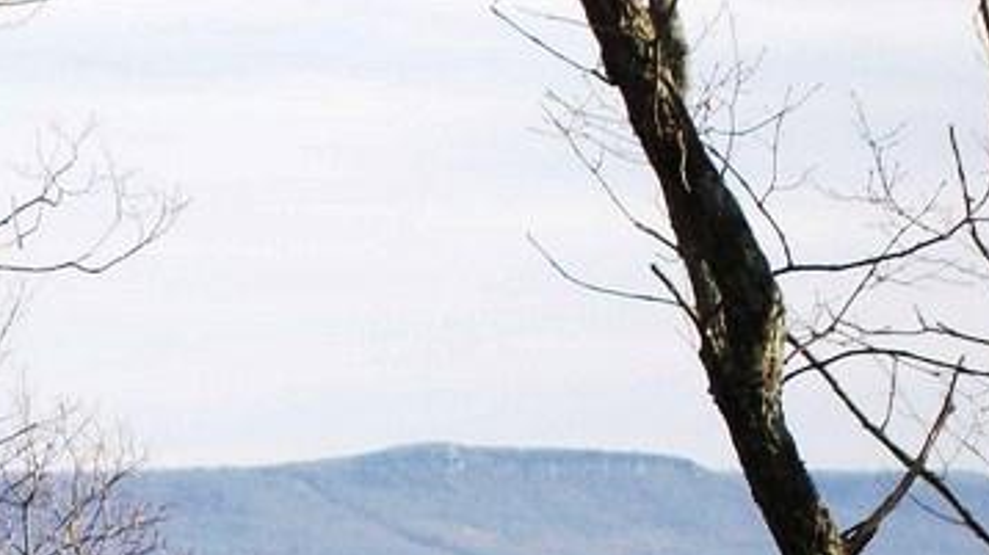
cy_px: 730
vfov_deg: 5.2
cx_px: 22
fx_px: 6134
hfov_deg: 9.2
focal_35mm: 234
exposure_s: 1/249
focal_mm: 18
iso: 80
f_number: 4.8
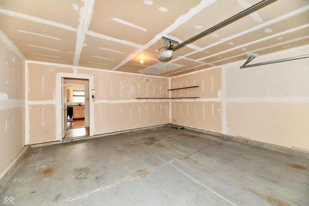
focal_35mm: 14
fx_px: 120
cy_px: 103
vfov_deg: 81.2
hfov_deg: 104.3
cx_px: 154
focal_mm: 14
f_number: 6.3
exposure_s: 1/60
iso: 640
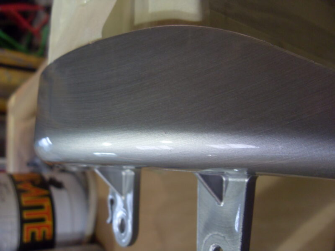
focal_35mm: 35
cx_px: 168
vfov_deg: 40.7
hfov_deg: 52.6
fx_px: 339
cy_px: 126
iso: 200
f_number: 2.8
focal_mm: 6.3
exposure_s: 1/45
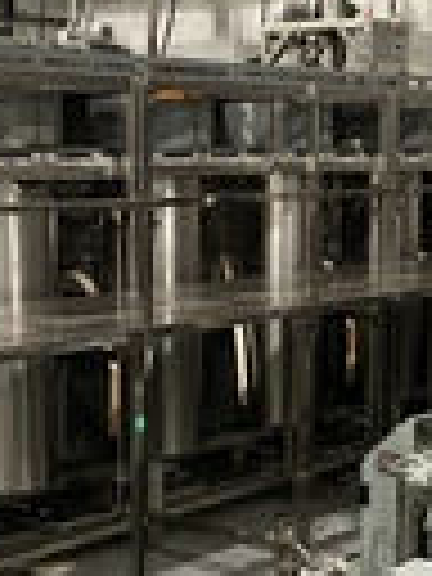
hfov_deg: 18.2
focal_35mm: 81
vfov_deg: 24.0
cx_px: 284
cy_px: 369
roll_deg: +1.0
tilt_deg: -4.9
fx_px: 1348
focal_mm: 4.25
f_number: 1.8
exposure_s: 1/40
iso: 400
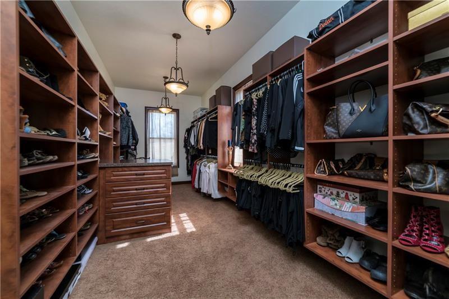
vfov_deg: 81.2
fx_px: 175
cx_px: 224
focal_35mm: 14
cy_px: 150
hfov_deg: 104.3
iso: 640
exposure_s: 1/80
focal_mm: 14
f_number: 10
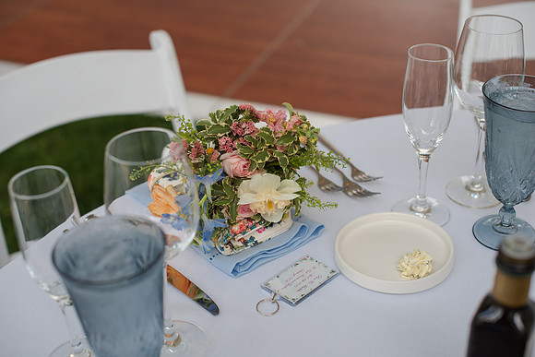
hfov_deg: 39.6
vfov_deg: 27.0
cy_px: 178
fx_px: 743
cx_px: 268
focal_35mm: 50
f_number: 3.5
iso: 140
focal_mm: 50
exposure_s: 1/250
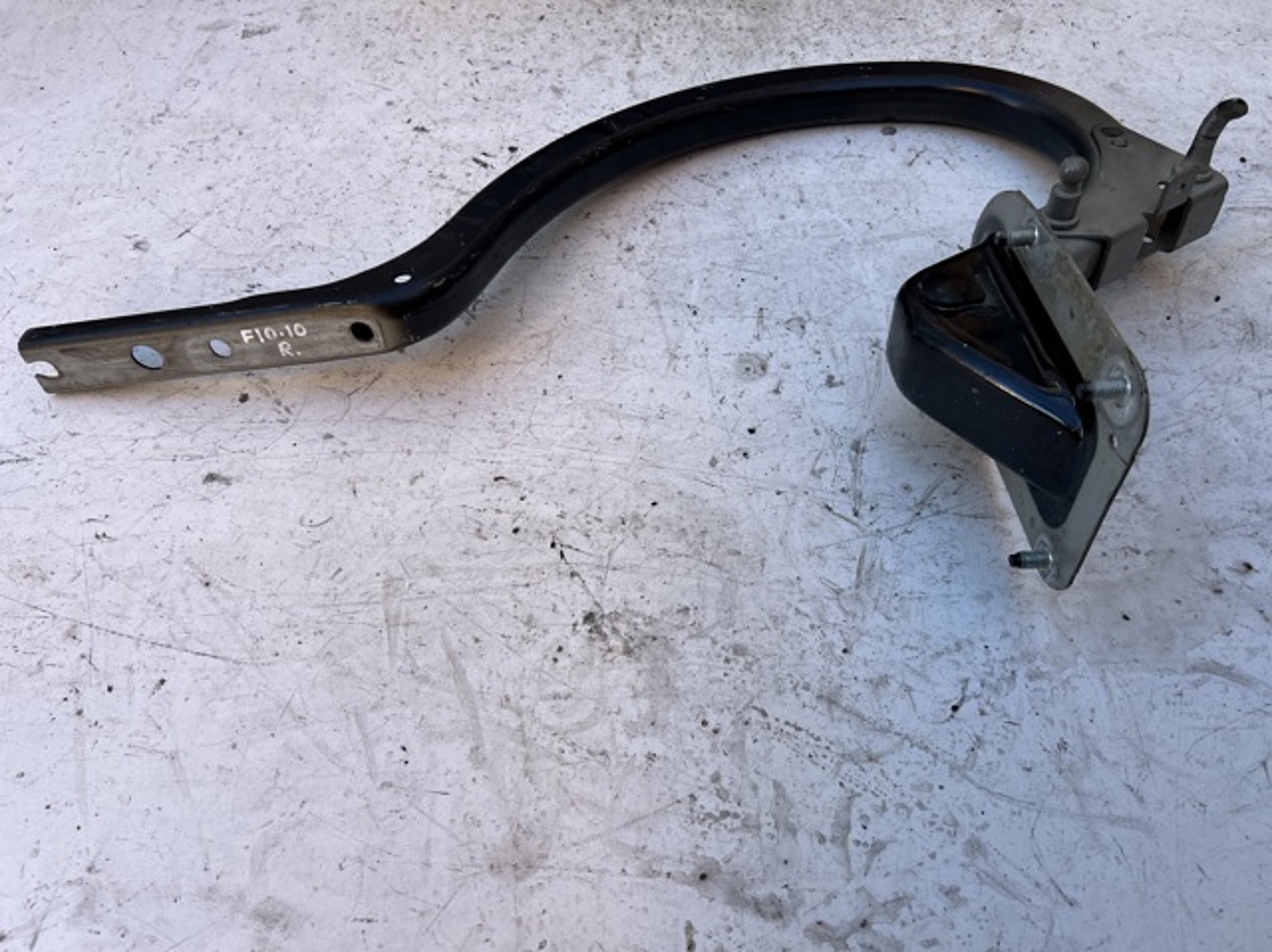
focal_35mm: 26
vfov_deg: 53.0
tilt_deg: -58.2
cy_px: 476
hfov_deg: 67.3
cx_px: 636
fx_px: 955
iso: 50
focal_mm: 5.7
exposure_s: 1/523
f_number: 1.5
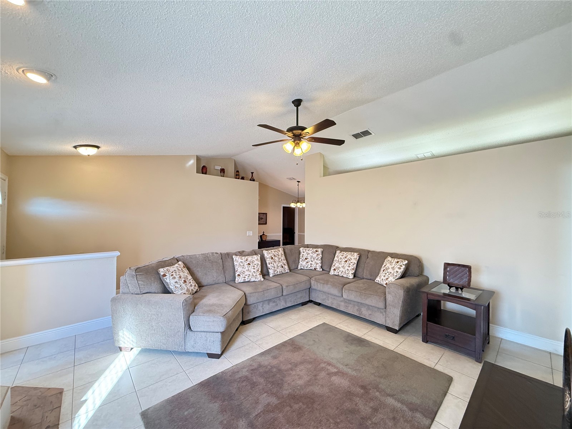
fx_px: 231
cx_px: 286
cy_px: 214
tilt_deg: +1.2
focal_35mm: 14
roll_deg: -0.7
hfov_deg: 102.1
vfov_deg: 85.7
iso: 400
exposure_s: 1/60
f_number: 2.2
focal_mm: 2.22
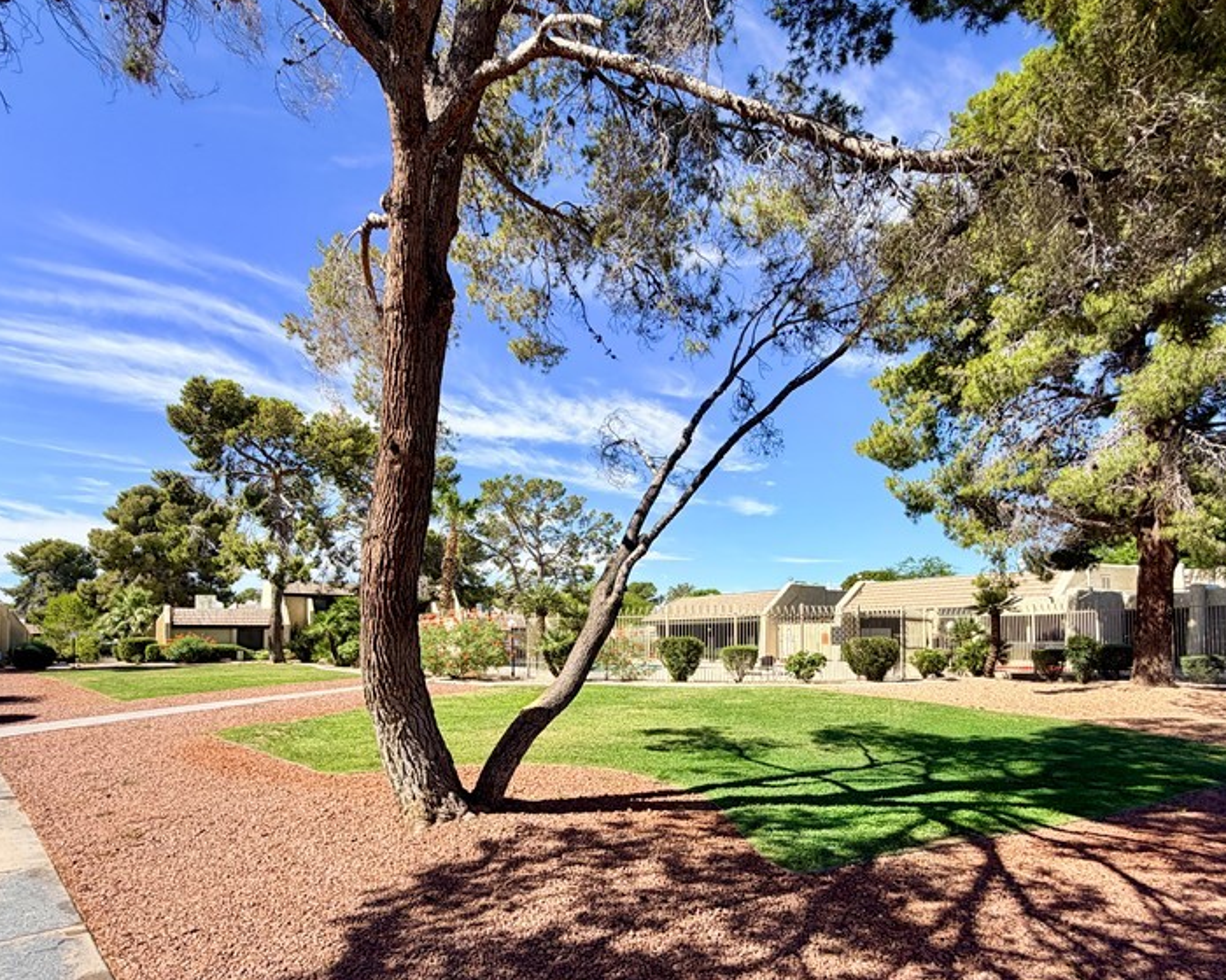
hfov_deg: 80.3
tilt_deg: +3.7
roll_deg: -1.2
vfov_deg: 67.0
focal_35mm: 20
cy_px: 618
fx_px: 726
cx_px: 576
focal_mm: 2.22
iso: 25
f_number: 2.2
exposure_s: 1/770
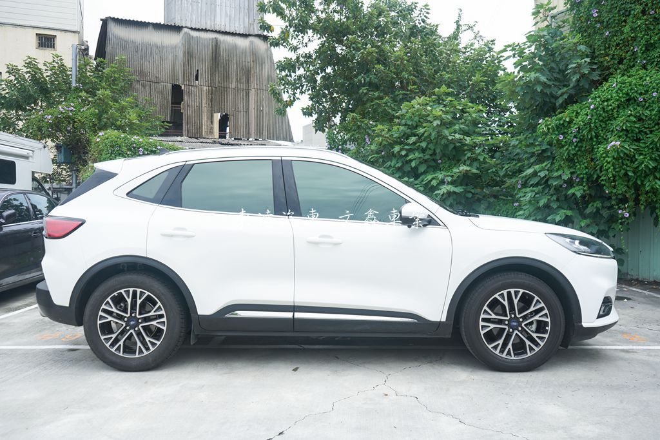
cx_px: 330
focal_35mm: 31
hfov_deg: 60.3
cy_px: 220
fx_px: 568
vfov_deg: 42.3
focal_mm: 31
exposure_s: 1/160
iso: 100
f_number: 8
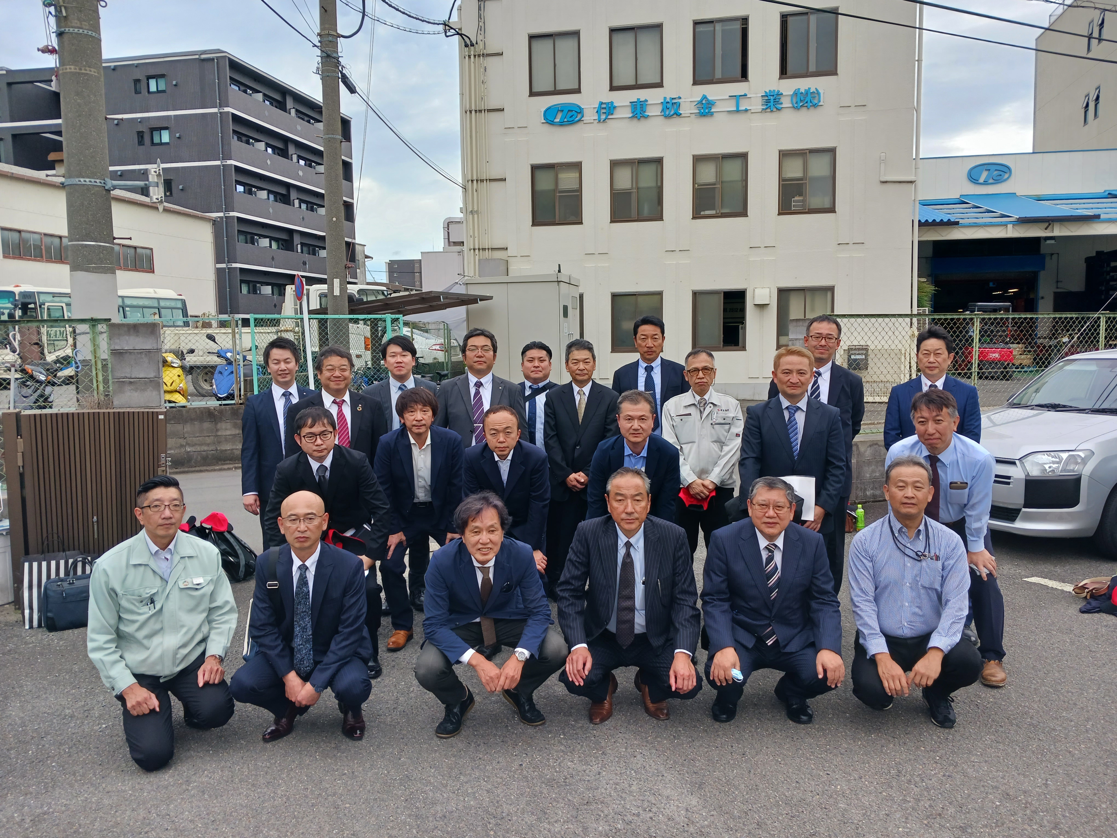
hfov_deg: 65.3
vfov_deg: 51.4
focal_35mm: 27
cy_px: 419
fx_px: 871
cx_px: 558
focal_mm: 4
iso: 25
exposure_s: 1/120
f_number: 1.8
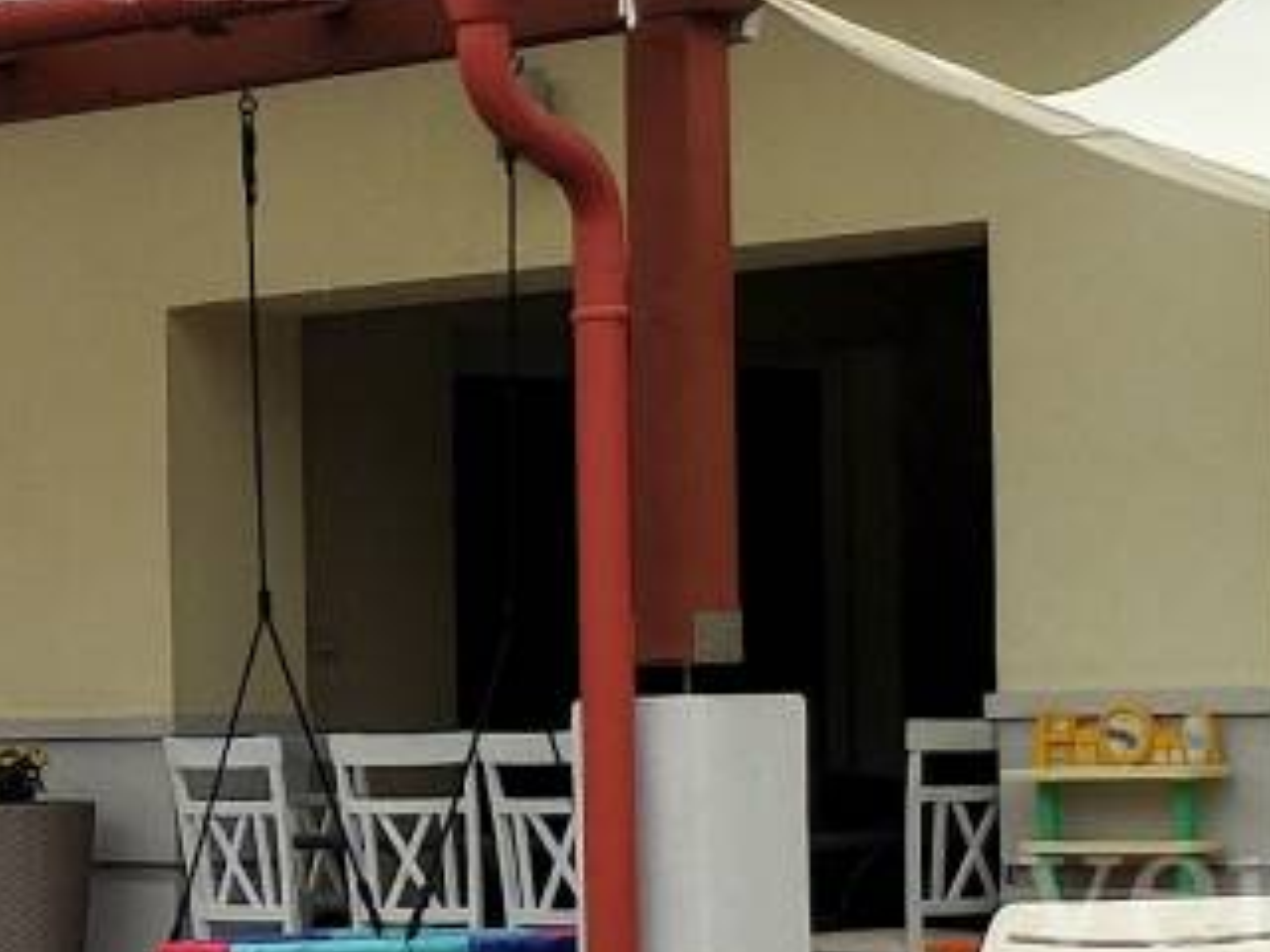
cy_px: 750
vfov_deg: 8.5
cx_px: -270
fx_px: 6384
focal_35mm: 174
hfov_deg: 11.1
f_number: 1.8
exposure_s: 1/764
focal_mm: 4.75
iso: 100
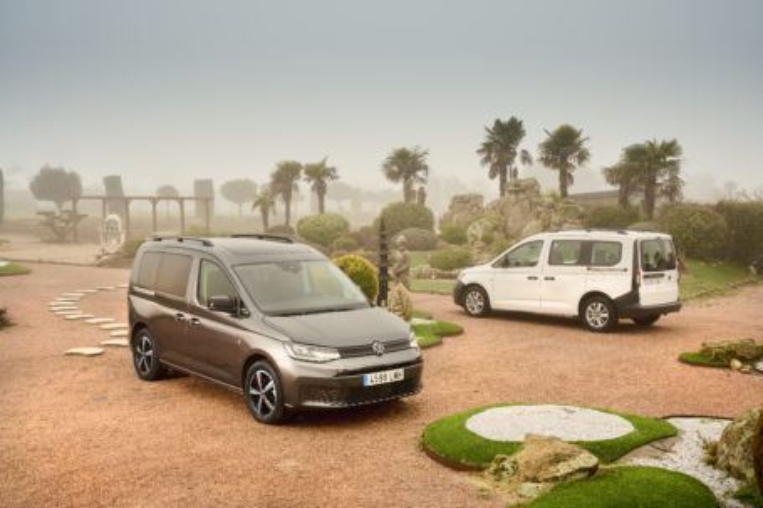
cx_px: 382
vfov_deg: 34.2
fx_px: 826
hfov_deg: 49.6
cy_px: 254
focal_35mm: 39
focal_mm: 39
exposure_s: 1/25
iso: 160
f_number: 13
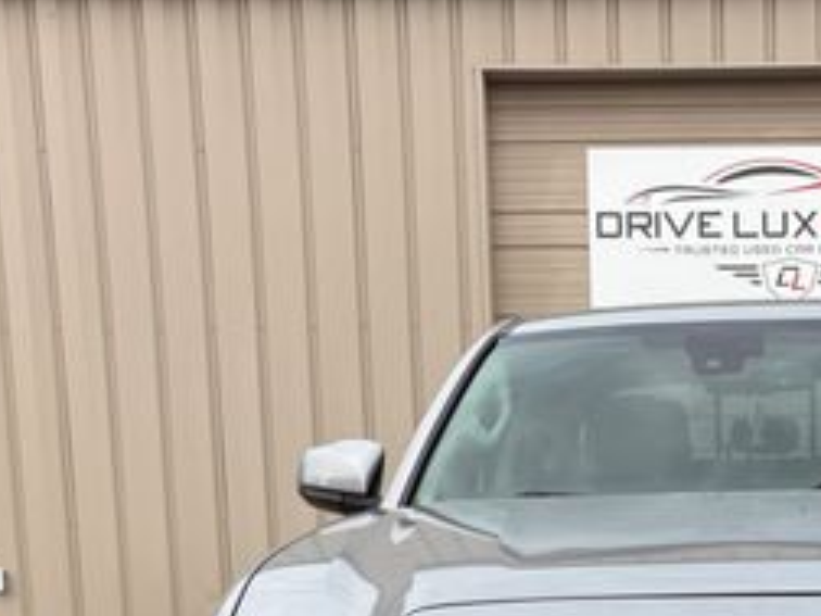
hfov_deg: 28.3
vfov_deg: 20.8
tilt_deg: -7.0
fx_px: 1565
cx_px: 733
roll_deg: +1.4
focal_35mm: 66
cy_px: 727
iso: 40
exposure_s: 1/251
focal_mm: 5.96
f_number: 1.6
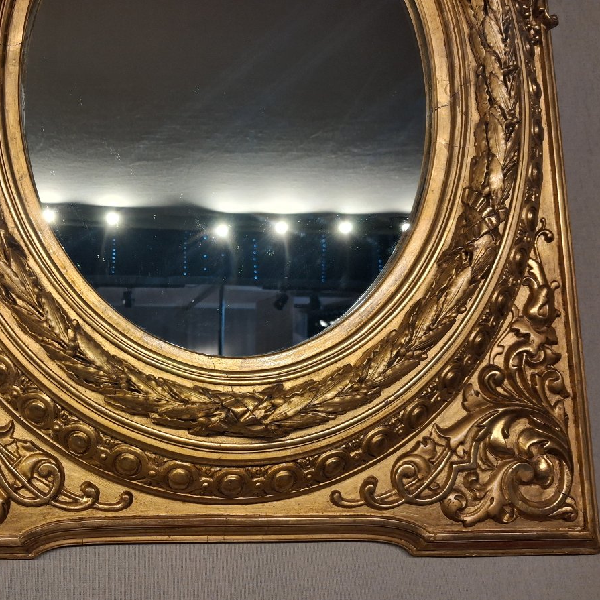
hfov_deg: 50.3
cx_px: 206
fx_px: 628
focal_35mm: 32
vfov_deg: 51.1
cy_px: 300
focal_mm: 4
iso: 200
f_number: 1.8
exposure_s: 1/100
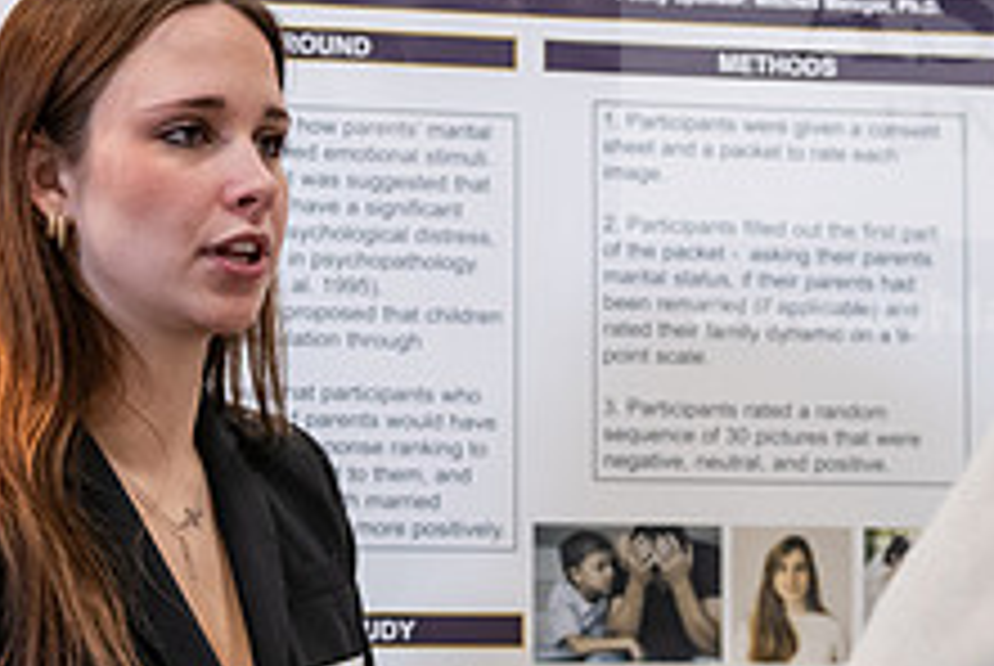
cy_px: 407
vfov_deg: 12.5
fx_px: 3041
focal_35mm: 110
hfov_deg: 18.6
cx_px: 486
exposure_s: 1/160
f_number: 3.2
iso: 2000
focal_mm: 42
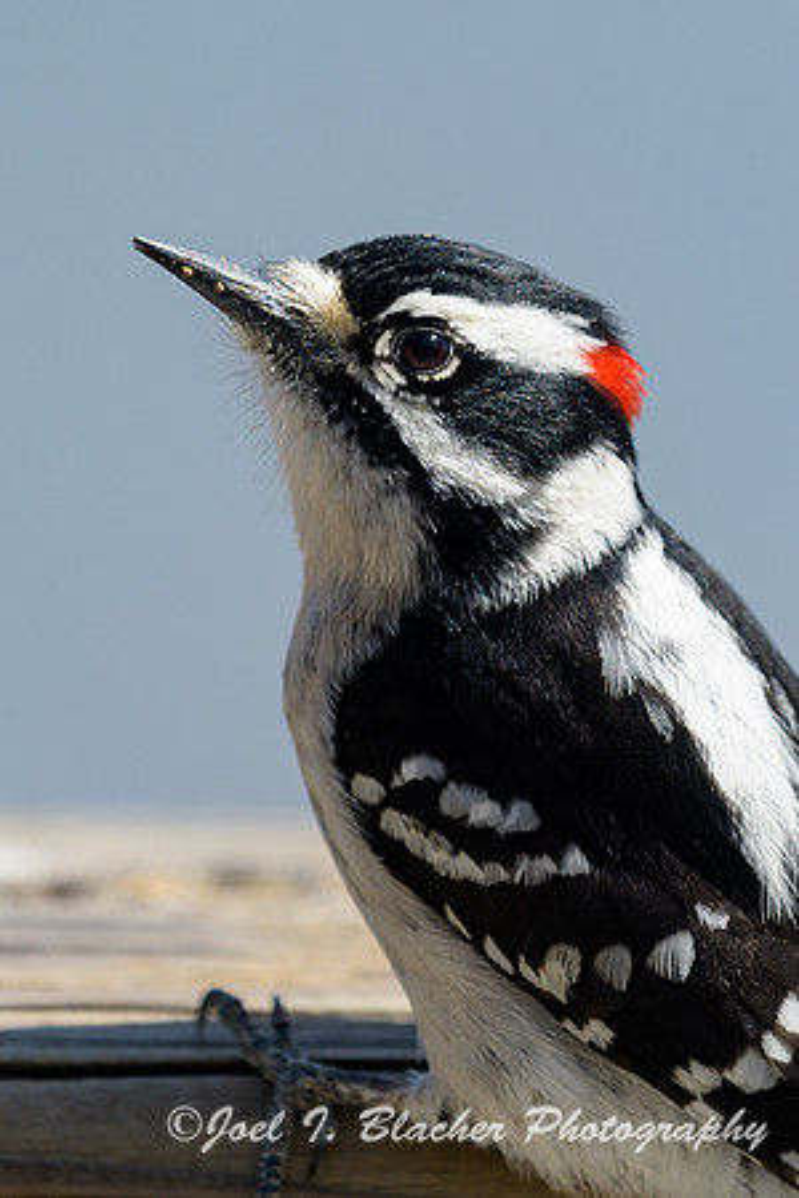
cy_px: 599
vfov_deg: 4.6
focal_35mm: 450
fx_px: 14980
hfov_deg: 3.1
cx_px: 400
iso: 100
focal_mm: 300
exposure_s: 1/1250
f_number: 4
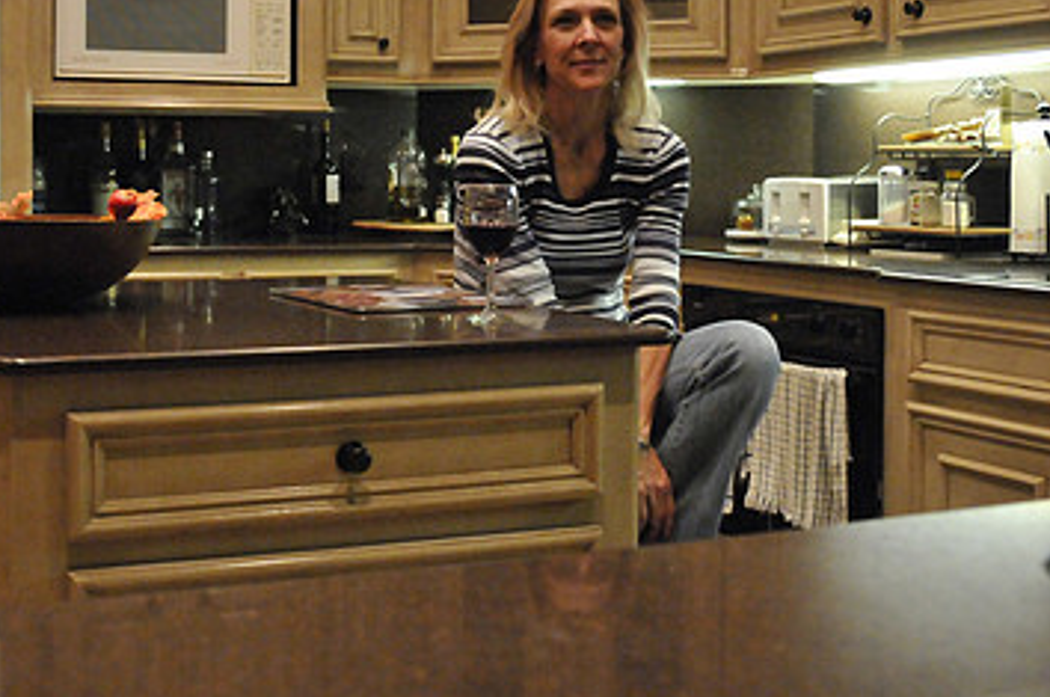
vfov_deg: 24.8
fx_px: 1573
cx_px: 392
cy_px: 188
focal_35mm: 54
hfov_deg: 36.7
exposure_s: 1/100
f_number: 3.8
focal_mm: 22
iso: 3200
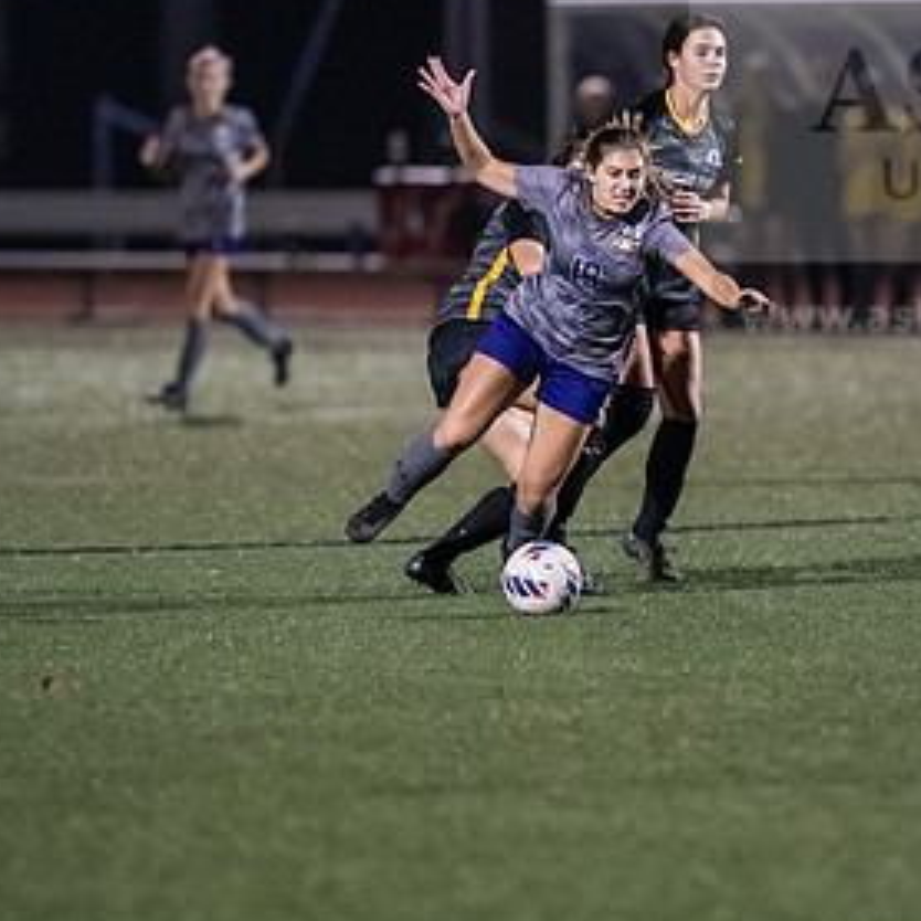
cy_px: 386
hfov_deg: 3.3
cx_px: 590
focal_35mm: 533
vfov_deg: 3.3
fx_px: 16044
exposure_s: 1/1000
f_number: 2.8
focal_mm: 300
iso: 8000
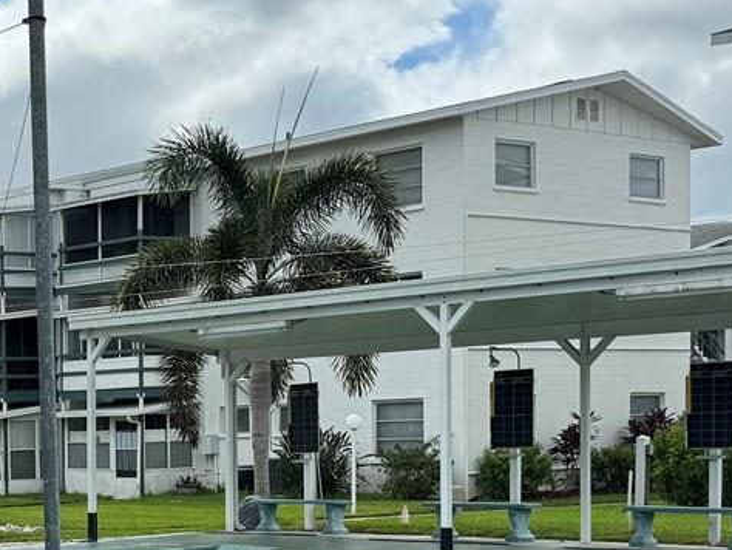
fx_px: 1714
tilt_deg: -2.6
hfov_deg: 22.3
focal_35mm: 81
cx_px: -137
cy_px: 518
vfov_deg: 17.9
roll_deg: +2.4
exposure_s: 1/3413
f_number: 1.78
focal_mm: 6.86
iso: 80
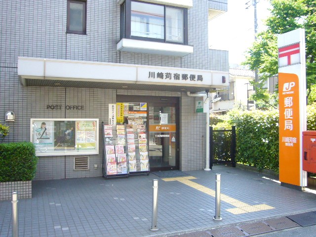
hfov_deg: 56.8
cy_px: 118
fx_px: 292
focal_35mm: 32
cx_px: 158
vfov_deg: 44.2
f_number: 2.8
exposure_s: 1/125
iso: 80
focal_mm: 4.6
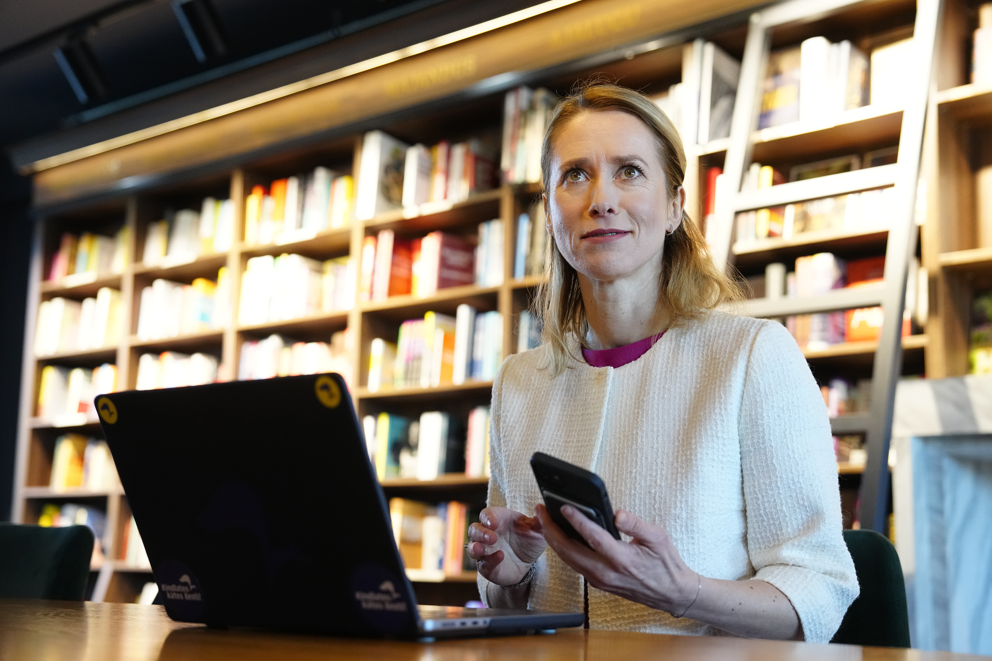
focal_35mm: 48
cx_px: 506
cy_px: 336
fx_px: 1323
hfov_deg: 41.1
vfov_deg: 28.1
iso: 3200
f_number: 2.8
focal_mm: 47
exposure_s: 1/400
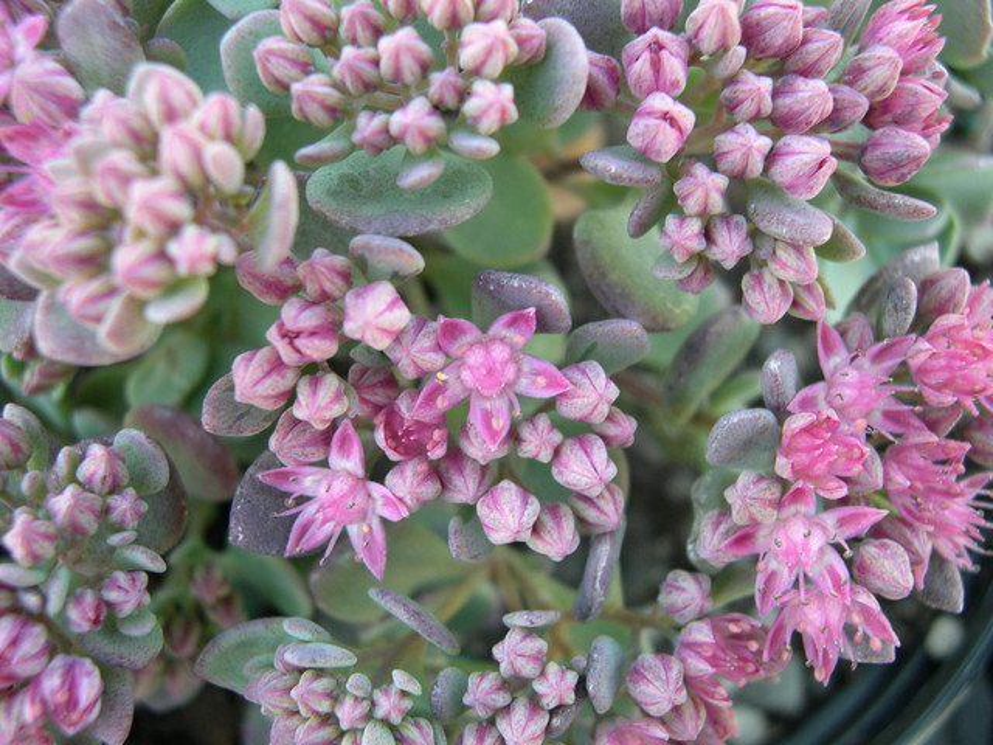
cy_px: 372
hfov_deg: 49.0
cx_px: 496
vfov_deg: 37.7
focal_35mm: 38
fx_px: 1090
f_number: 2.8
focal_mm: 8
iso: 100
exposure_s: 1/52
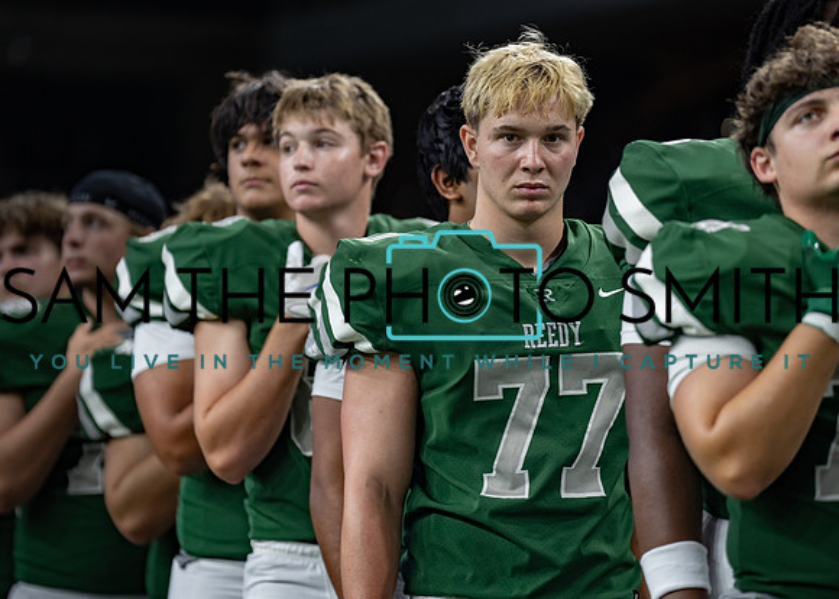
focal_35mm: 218
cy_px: 300
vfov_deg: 6.6
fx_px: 5197
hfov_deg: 9.2
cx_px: 420
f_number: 2.8
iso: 1250
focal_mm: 200
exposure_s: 1/320
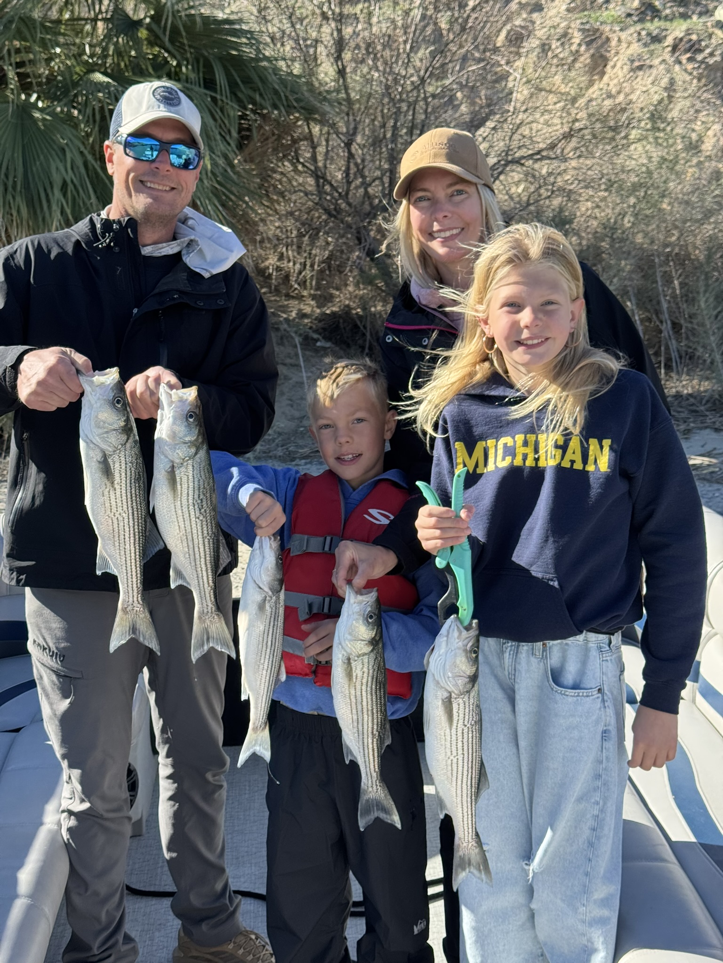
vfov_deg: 39.7
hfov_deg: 30.3
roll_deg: +2.7
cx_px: 362
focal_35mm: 48
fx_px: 1337
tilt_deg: -9.3
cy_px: 482
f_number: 1.78
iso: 64
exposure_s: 1/1637
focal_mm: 6.76
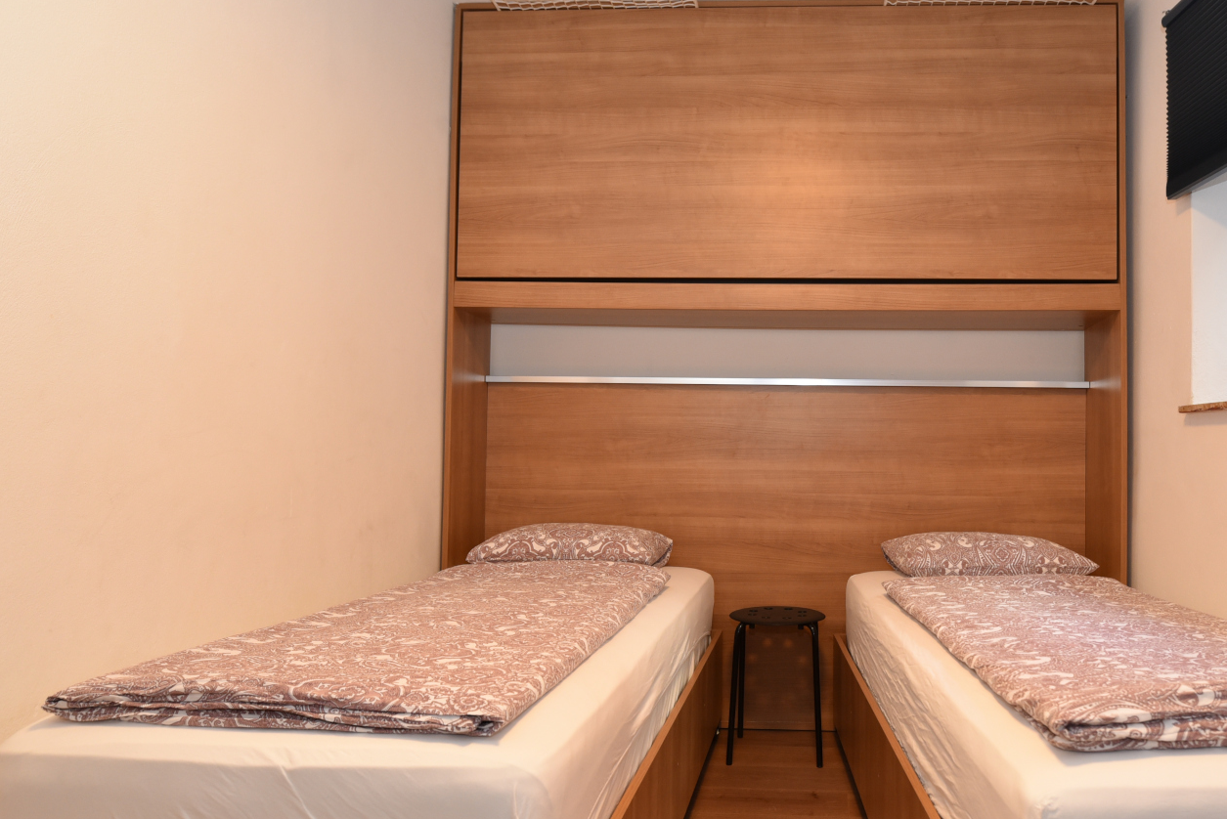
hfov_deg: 68.5
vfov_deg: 49.6
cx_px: 750
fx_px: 887
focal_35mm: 26
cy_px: 426
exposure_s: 1/80
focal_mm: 17
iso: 800
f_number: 4.5
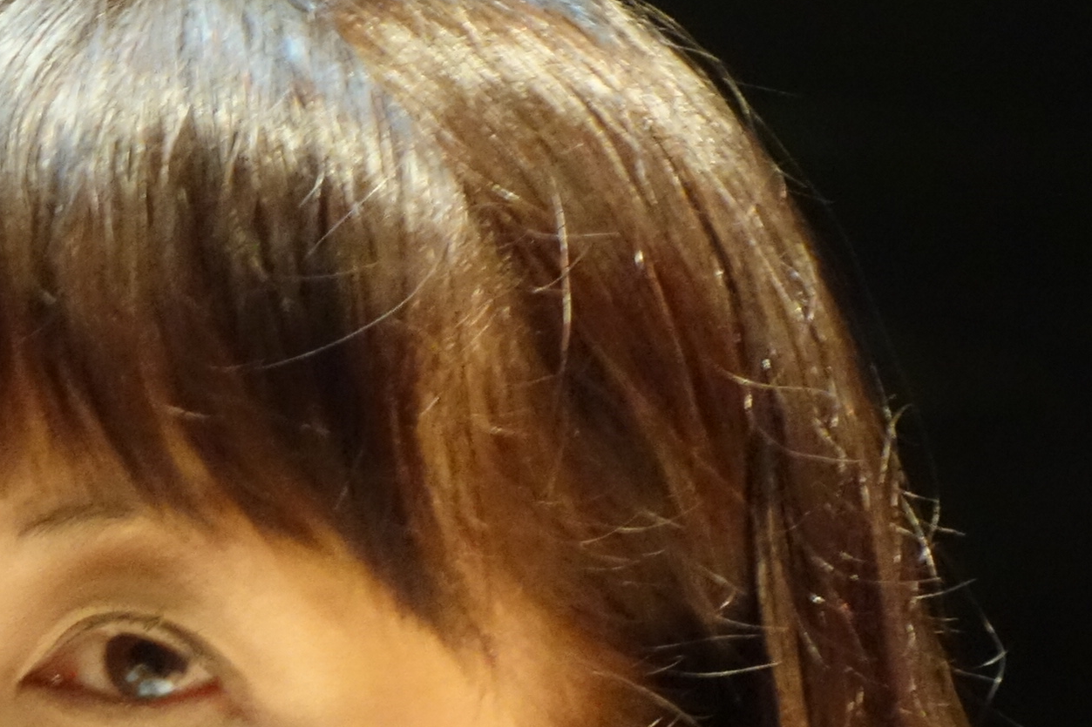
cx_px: -363
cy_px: 1178
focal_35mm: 428
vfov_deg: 3.2
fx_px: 12980
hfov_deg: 4.8
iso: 1600
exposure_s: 1/30
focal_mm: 36.28
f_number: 4.9
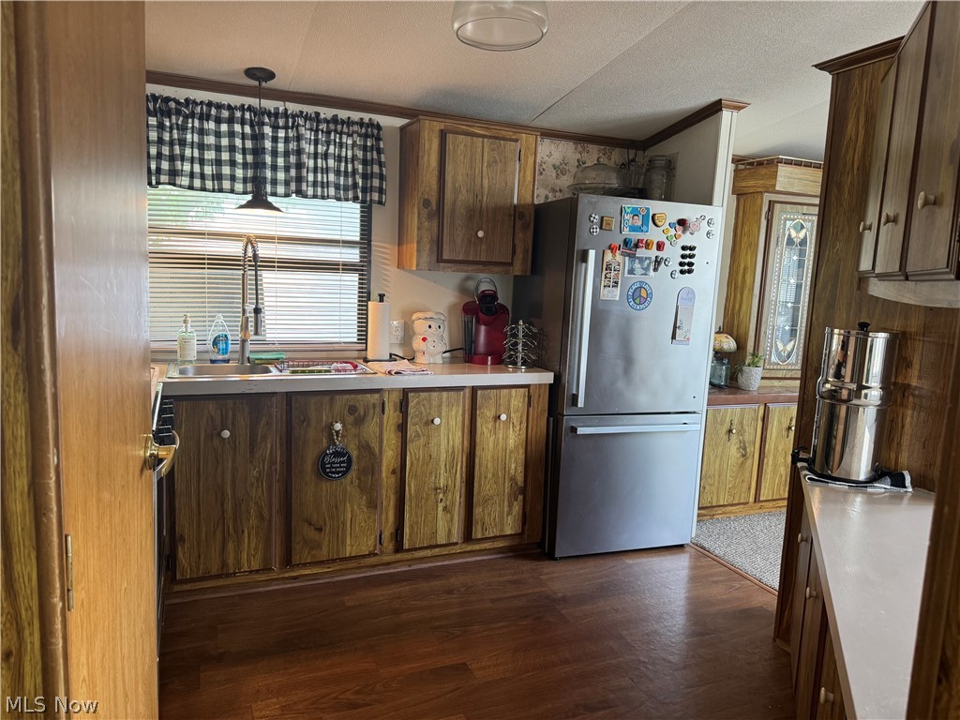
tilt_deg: -8.1
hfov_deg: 71.6
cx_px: 480
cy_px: 360
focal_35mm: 24
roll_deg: -2.7
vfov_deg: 56.8
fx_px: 666
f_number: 1.78
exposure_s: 1/60
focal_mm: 6.76
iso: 250
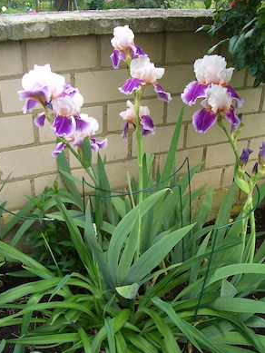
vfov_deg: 51.3
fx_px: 367
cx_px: 130
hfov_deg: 39.7
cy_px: 173
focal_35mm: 36
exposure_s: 1/160
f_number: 2.6
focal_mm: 5.8
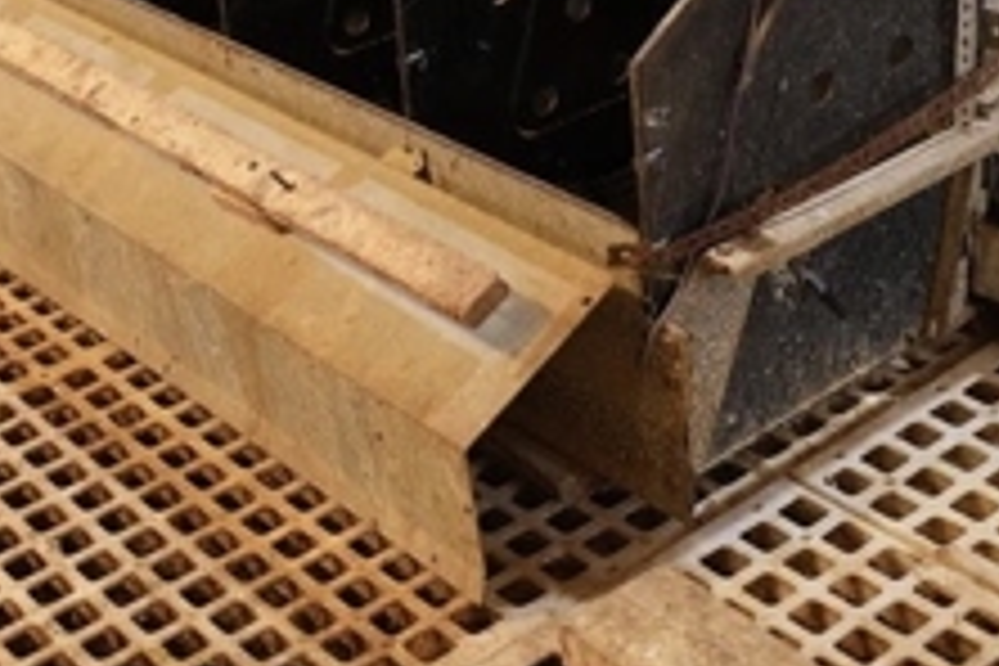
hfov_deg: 28.4
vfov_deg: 19.0
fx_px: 1970
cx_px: 382
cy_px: 108
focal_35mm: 71
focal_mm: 35
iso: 3200
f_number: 4.5
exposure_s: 1/25
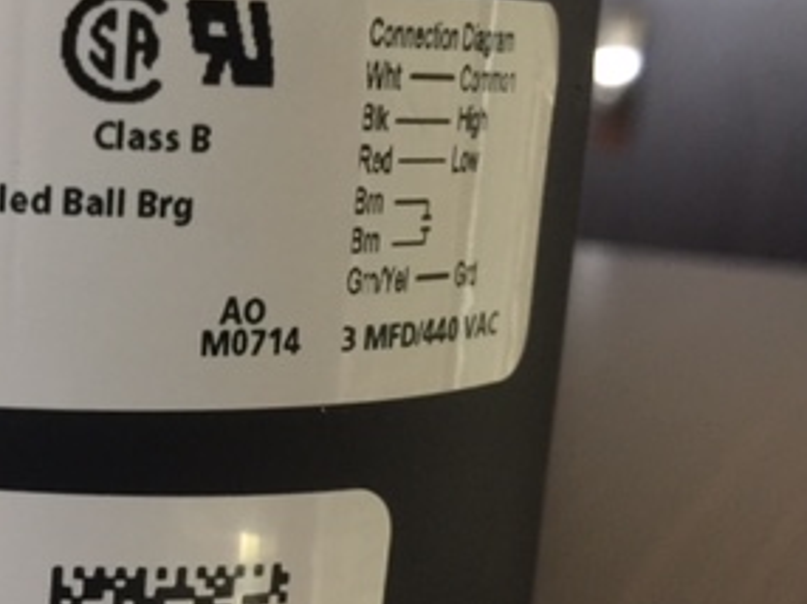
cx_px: 42
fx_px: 1514
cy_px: 398
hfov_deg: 28.4
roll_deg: -3.6
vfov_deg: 22.5
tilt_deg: -12.3
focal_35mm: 65
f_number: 2.2
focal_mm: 4.15
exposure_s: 1/8
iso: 125
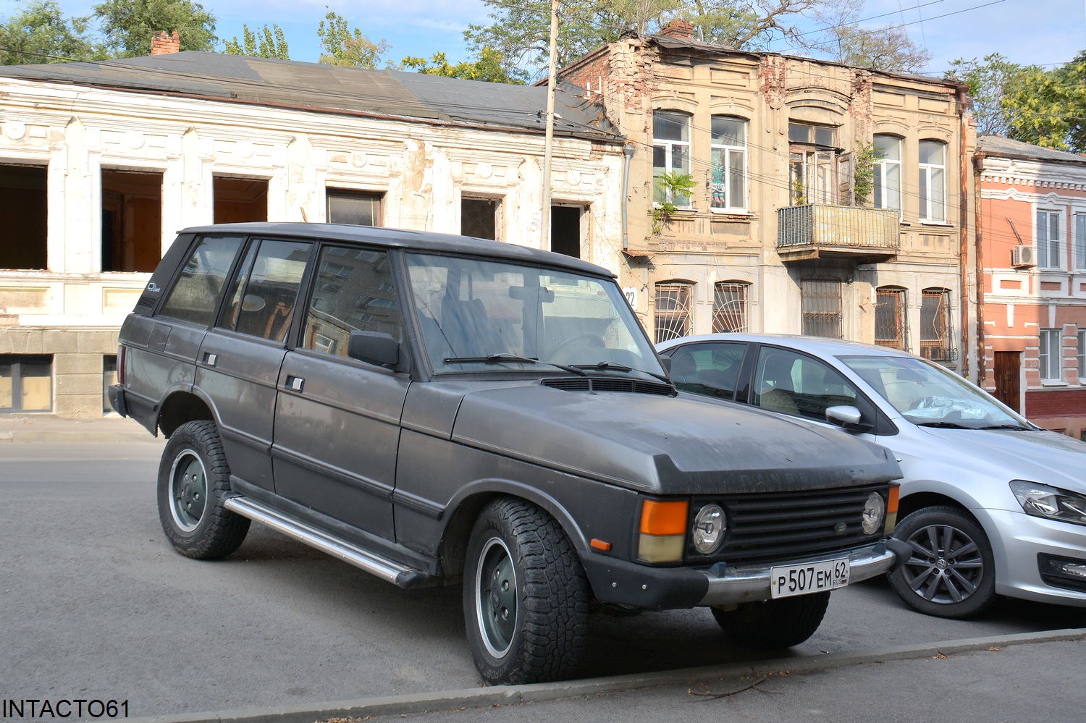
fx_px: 995
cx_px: 543
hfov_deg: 57.2
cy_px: 362
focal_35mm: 33
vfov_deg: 39.9
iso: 125
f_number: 8
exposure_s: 1/250
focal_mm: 22
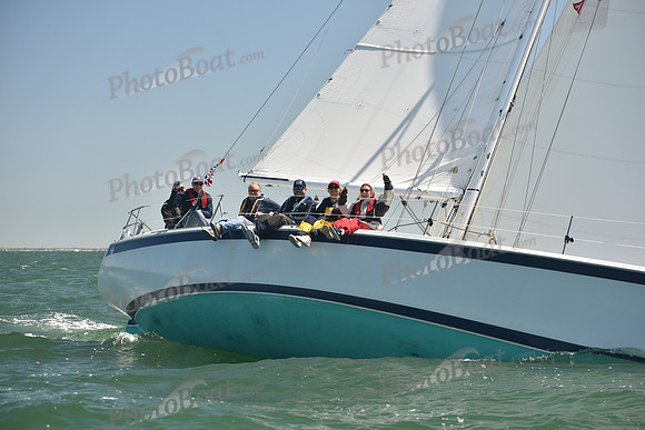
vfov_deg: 13.7
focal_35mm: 100
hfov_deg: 20.4
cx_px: 322
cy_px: 215
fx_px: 1792
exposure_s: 1/800
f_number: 4.5
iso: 250
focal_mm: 100
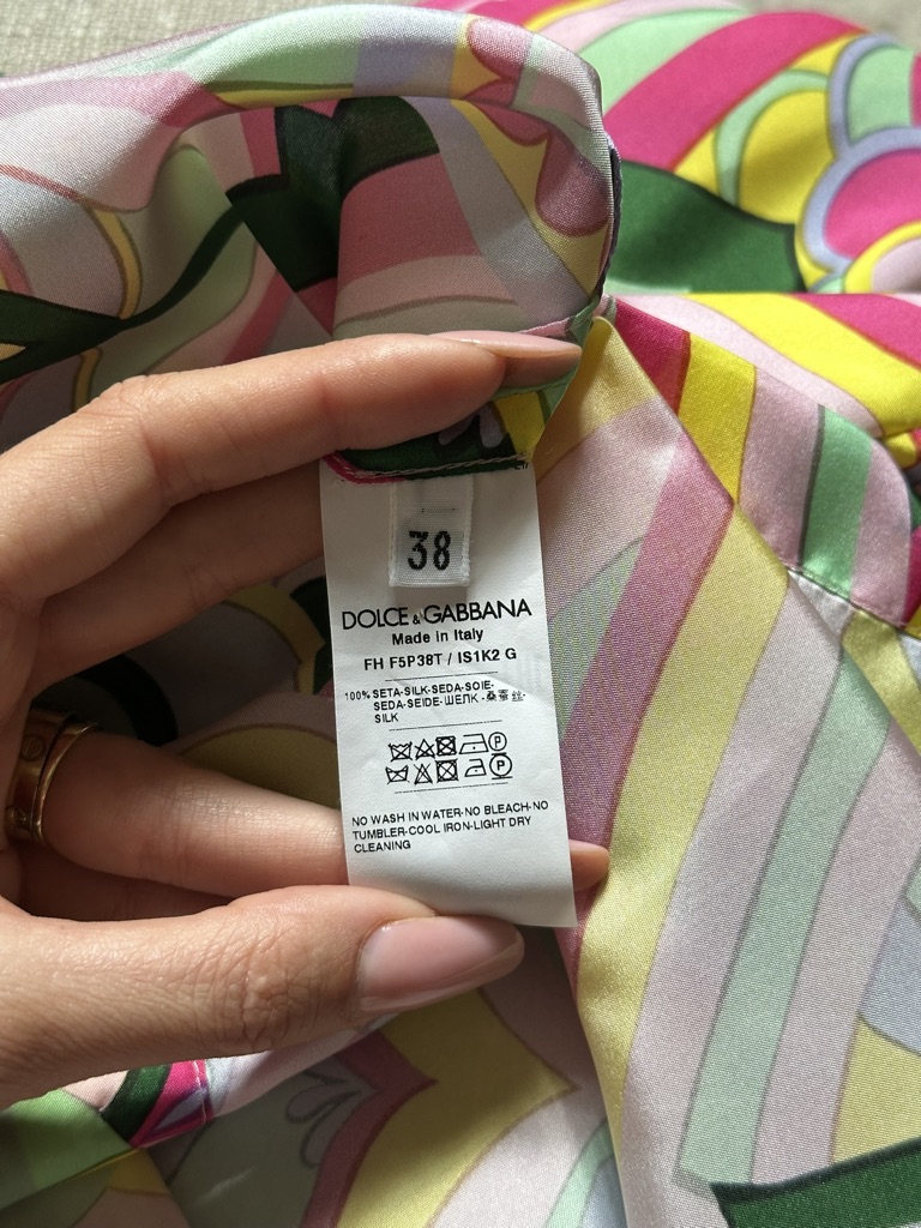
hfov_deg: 30.3
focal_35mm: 48
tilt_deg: -64.3
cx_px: 460
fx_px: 1703
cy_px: 614
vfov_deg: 39.7
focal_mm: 6.86
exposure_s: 1/60
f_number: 1.78
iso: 125
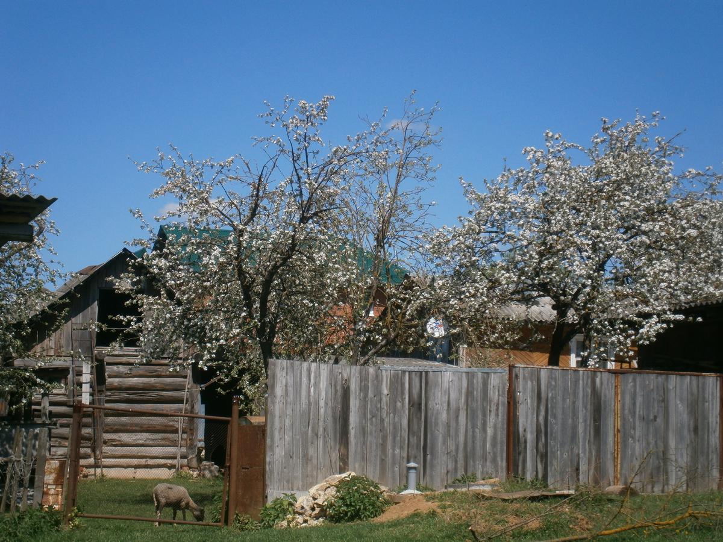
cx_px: 362
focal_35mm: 87
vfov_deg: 17.0
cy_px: 271
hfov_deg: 22.5
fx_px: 1817
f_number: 4.9
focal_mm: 15.4
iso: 80
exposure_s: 1/640
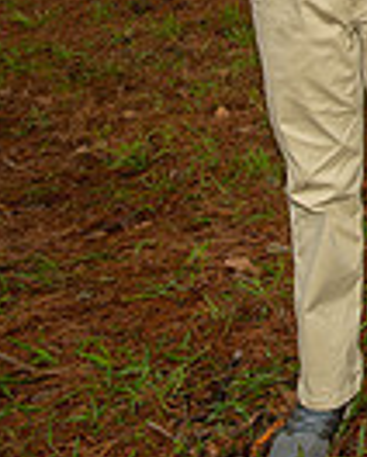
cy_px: -111
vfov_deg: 18.2
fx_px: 1341
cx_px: 613
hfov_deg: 14.2
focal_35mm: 99
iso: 125
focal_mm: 24
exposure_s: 1/125
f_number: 7.1
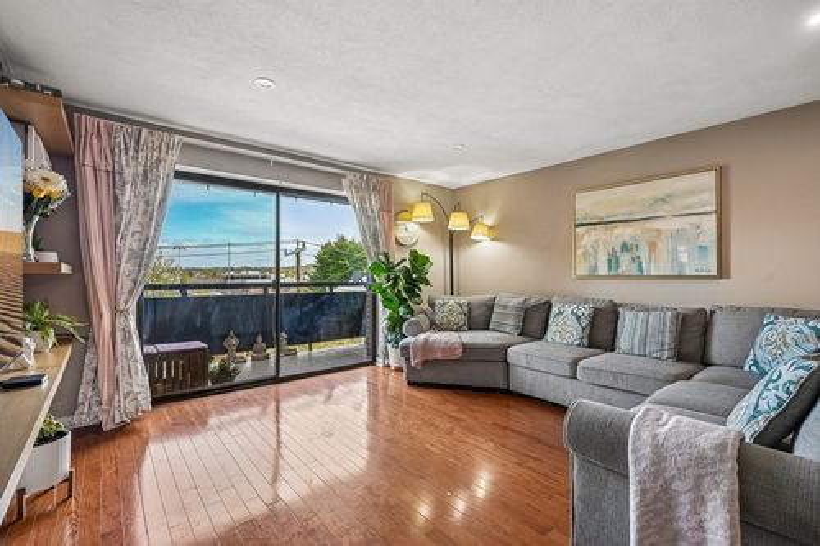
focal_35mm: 16
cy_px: 273
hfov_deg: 96.8
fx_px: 364
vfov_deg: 73.7
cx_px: 410
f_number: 8
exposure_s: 1/50
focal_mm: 16
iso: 400
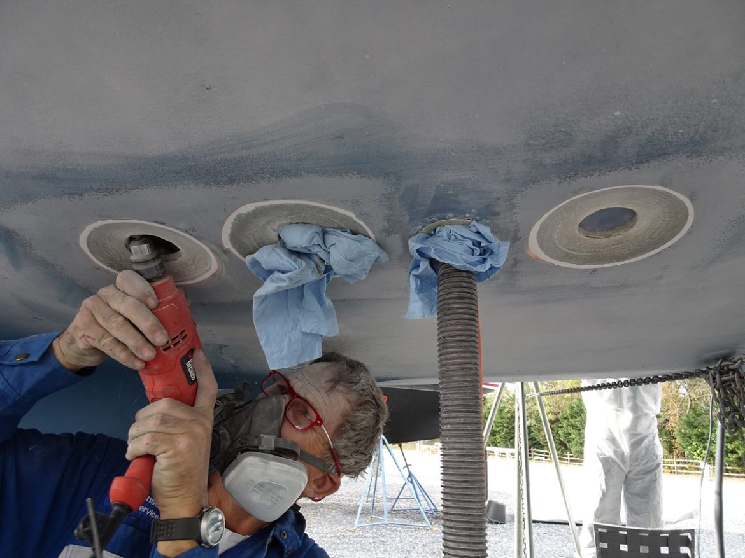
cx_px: 372
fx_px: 516
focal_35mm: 24
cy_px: 279
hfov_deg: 71.6
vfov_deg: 56.8
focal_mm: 4.1
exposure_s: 1/60
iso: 80
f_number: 3.5
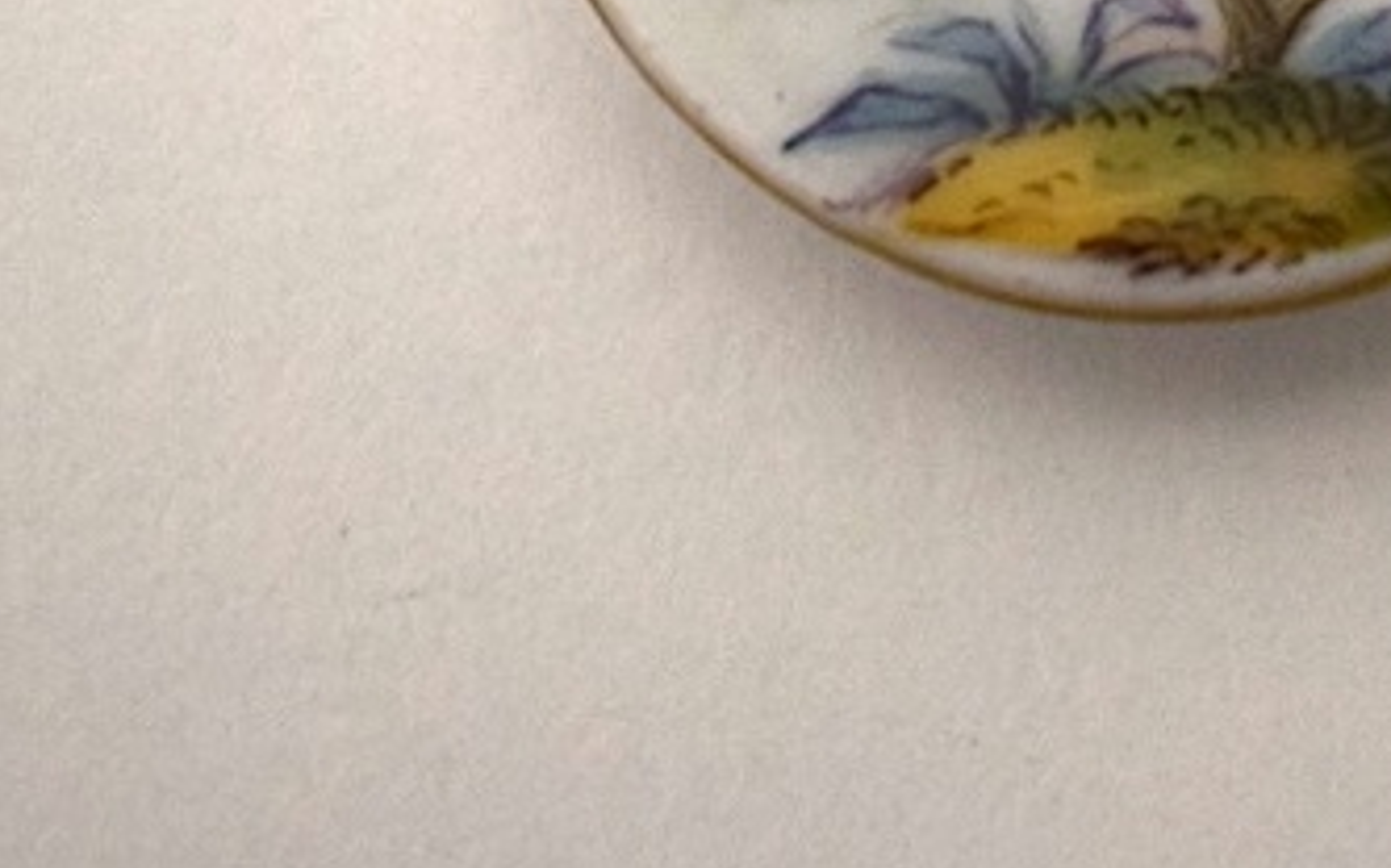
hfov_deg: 12.1
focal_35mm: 171
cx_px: 1353
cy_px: -574
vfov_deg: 7.5
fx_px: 6475
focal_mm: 31
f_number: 4.2
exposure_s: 1/60
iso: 500
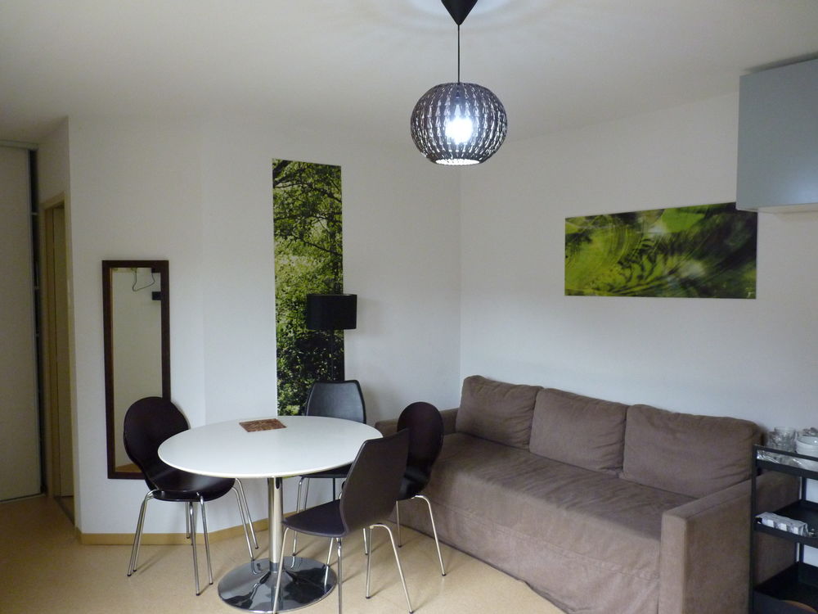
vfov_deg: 51.4
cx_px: 409
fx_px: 638
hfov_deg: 65.3
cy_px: 307
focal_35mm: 27
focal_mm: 4.8
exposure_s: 1/30
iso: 400
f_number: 2.8
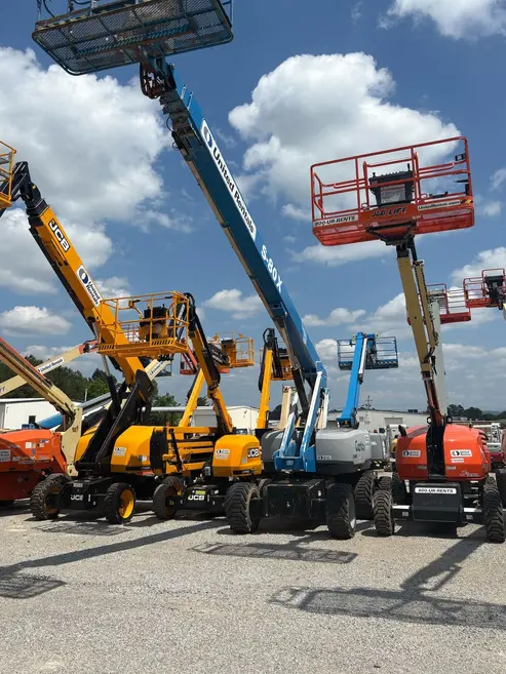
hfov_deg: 48.2
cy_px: 302
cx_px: 237
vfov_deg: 61.5
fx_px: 565
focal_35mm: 29
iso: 50
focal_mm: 5.96
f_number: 1.6
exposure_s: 1/7813
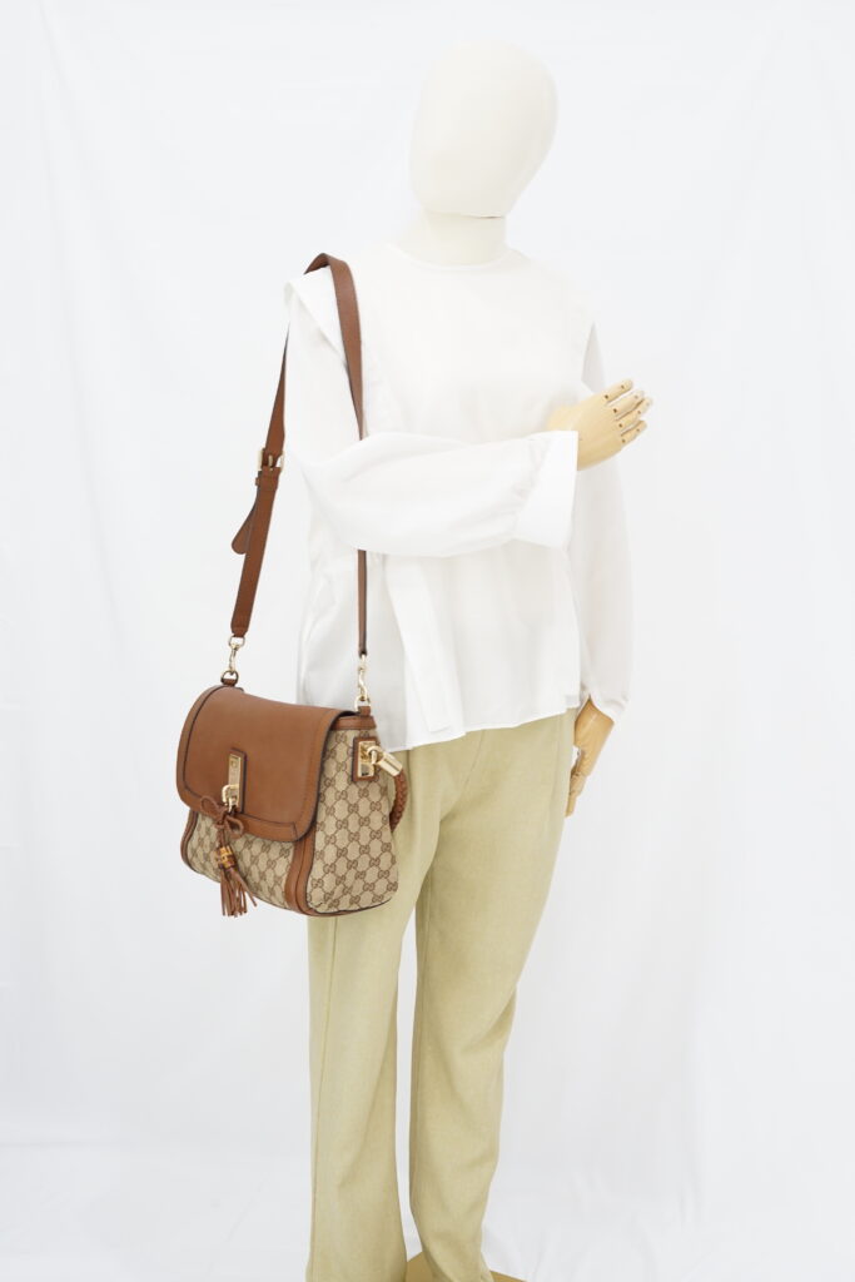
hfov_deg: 27.0
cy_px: 641
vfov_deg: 39.6
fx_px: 1781
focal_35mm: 50
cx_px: 428
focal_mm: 50
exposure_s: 1/6
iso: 640
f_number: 6.3
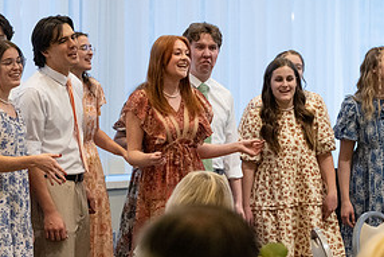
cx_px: 71
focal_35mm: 199
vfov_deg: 6.9
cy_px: 51
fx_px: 2124
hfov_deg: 10.3
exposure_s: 1/320
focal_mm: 86
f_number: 4
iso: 3200
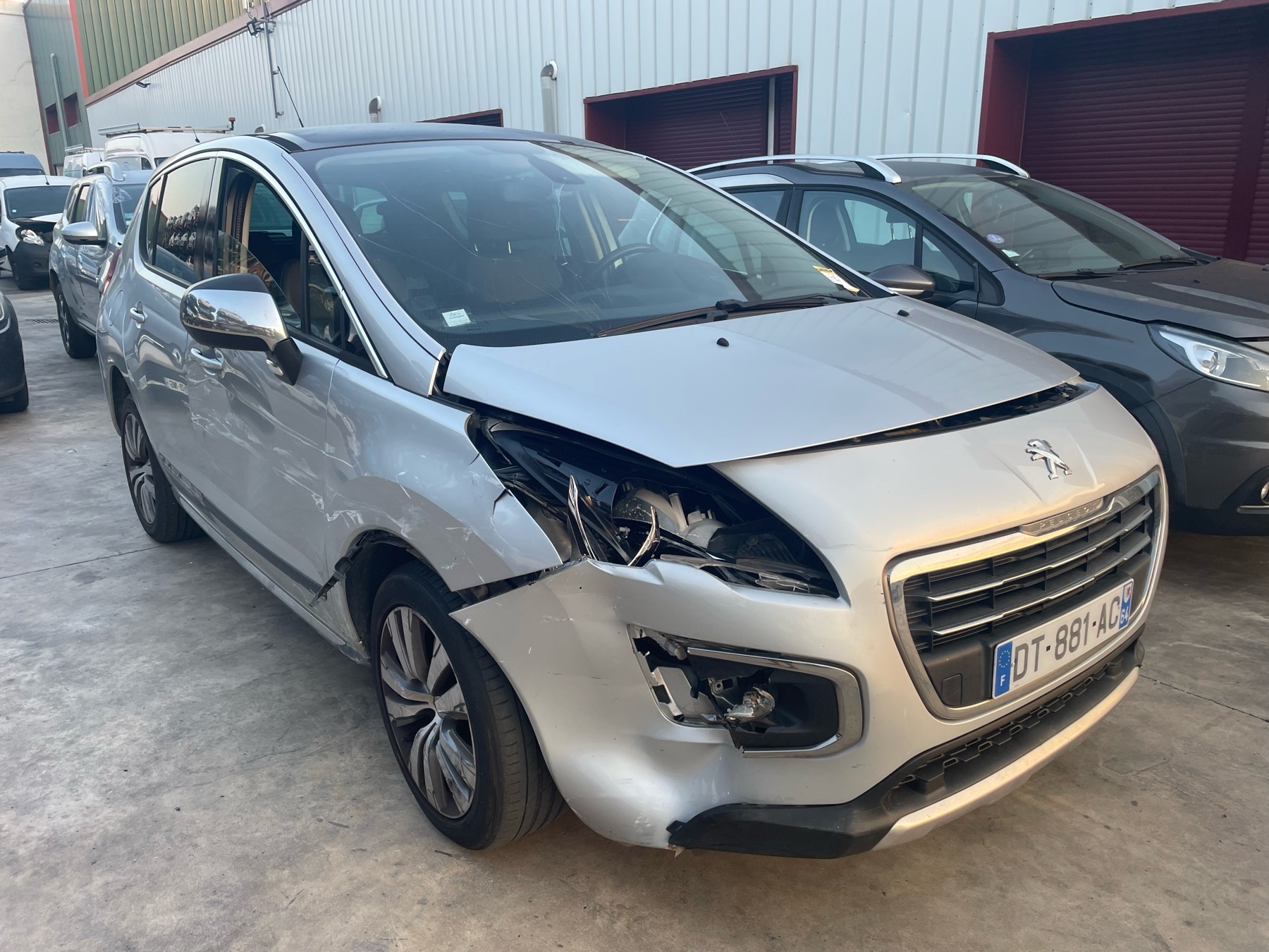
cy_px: 476
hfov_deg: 67.3
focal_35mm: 26
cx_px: 634
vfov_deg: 53.1
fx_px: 953
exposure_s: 1/154
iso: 32
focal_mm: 4.2
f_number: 1.6
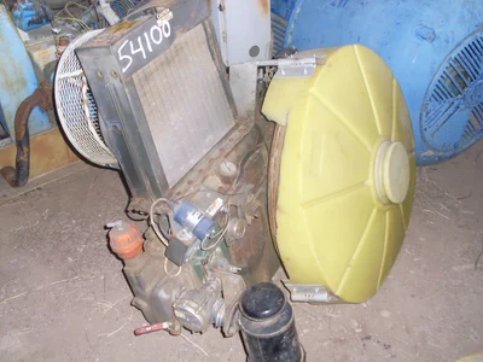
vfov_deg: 37.7
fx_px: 530
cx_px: 242
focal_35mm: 38
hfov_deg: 49.0
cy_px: 181
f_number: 3
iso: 160
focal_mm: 6.3
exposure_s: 1/45
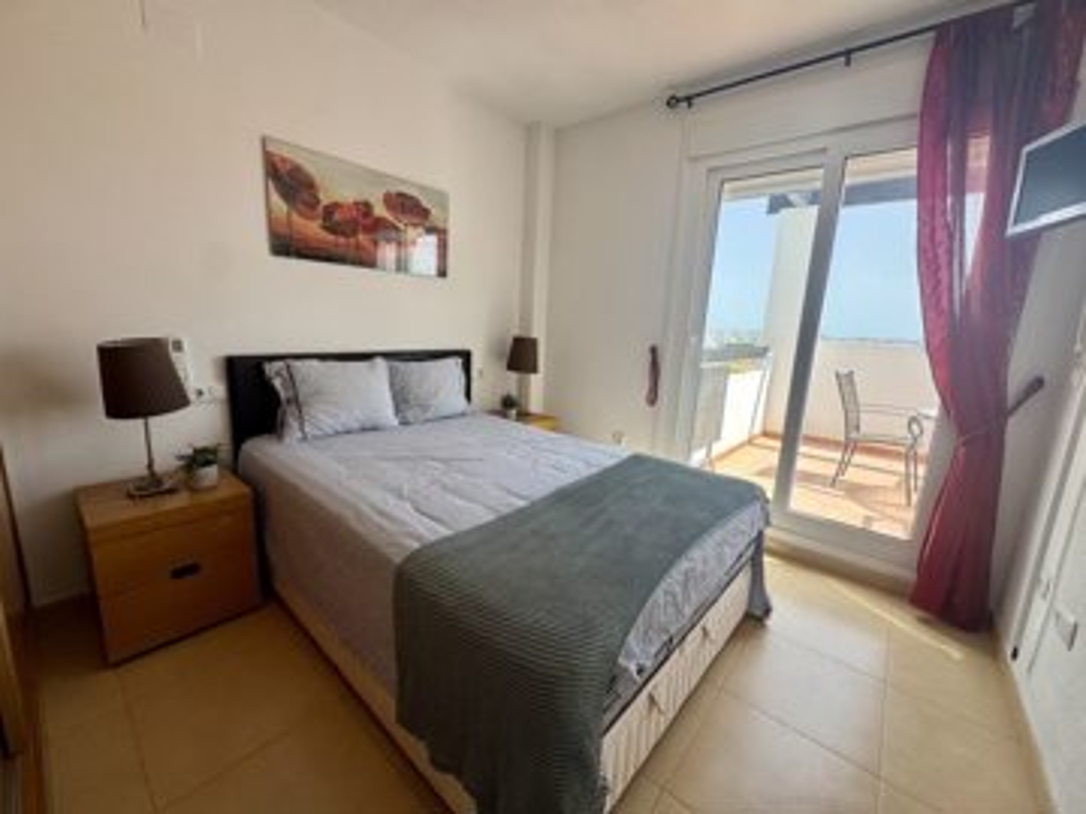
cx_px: 543
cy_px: 407
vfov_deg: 85.7
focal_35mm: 14
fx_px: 439
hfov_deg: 102.1
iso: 40
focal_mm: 2.22
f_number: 2.2
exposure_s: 1/334
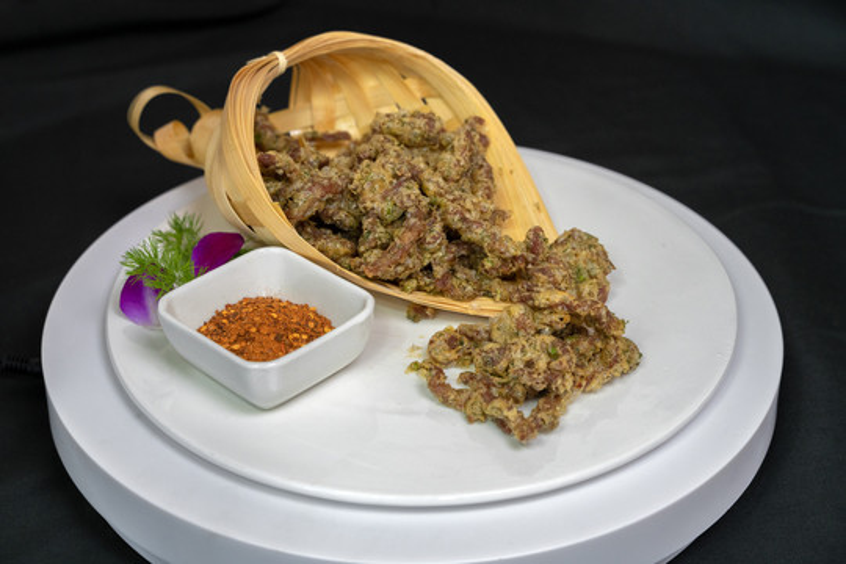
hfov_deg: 28.8
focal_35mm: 70
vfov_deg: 19.5
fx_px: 1645
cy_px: 282
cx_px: 423
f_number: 6.3
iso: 2000
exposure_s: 1/320
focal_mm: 70
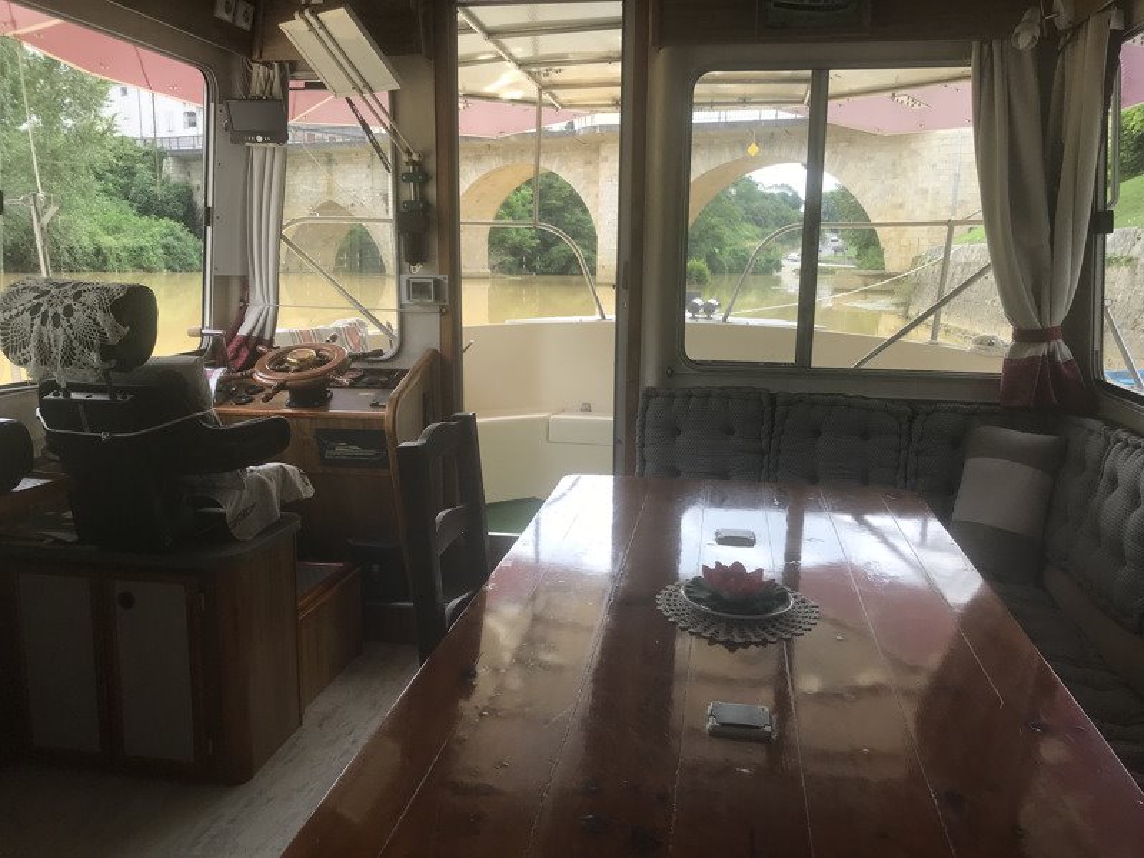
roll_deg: -1.0
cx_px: 572
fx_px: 925
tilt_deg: -9.6
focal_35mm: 28
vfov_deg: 49.7
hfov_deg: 63.4
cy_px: 429
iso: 20
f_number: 1.8
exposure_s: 1/377
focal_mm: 3.99
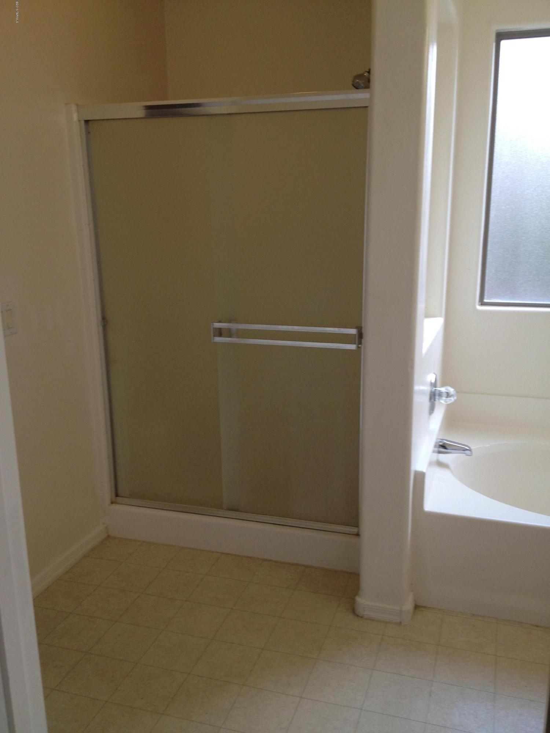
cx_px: 275
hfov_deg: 40.7
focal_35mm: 35
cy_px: 366
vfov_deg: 52.6
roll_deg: +2.0
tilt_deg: -18.9
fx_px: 741
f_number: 2.4
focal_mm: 4.28
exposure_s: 1/120
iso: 50
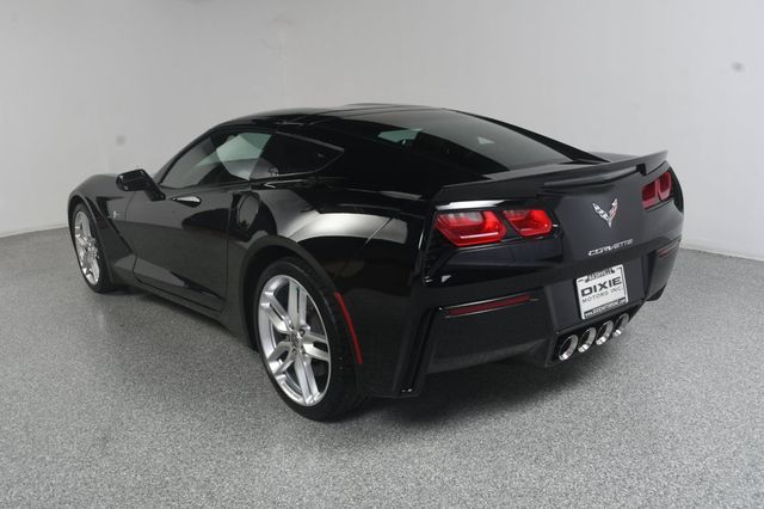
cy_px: 254
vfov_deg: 38.8
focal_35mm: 34
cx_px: 382
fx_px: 721
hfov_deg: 55.8
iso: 100
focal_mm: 23
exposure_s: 1/200
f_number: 9
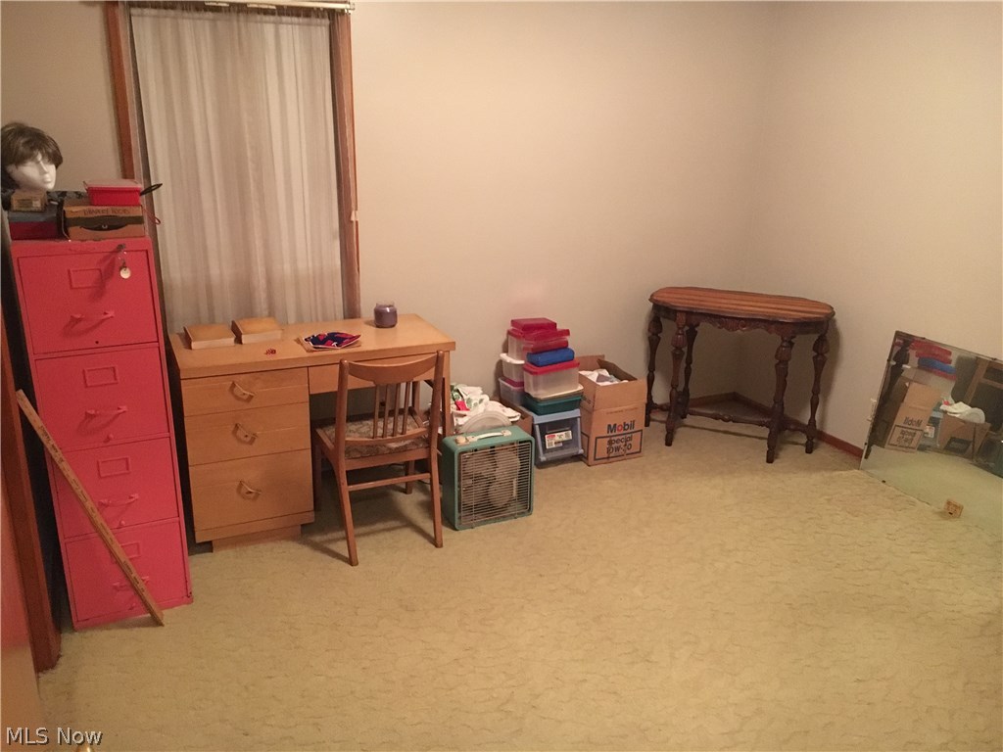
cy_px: 376
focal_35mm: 29
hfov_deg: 61.7
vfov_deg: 48.2
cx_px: 502
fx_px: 840
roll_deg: -1.1
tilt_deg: -18.2
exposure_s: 1/15
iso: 320
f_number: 2.2
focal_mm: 4.15
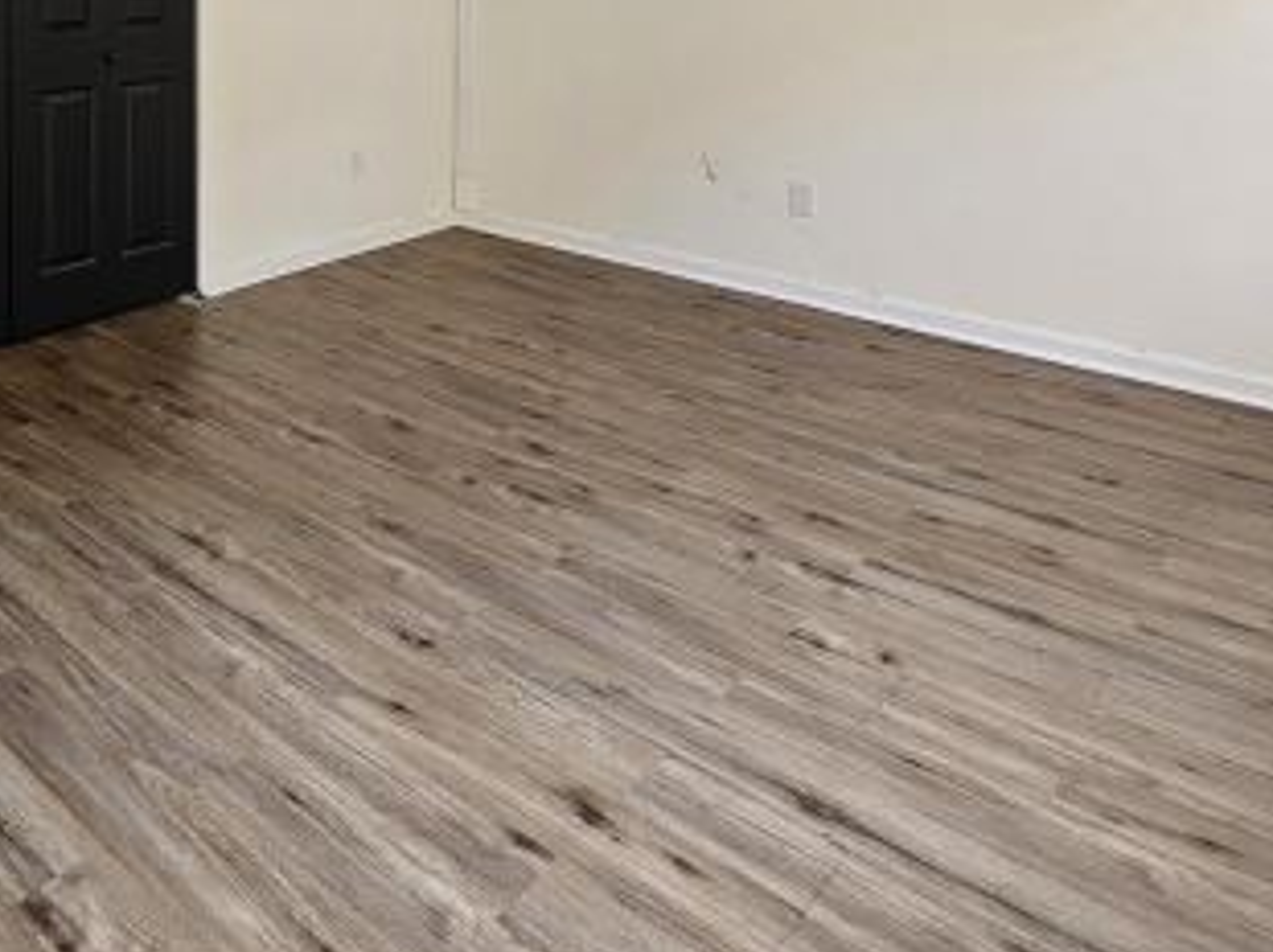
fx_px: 1029
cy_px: -4
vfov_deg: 42.7
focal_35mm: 28
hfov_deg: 60.0
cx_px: 314
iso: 100
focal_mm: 2.2
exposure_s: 1/60
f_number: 2.2
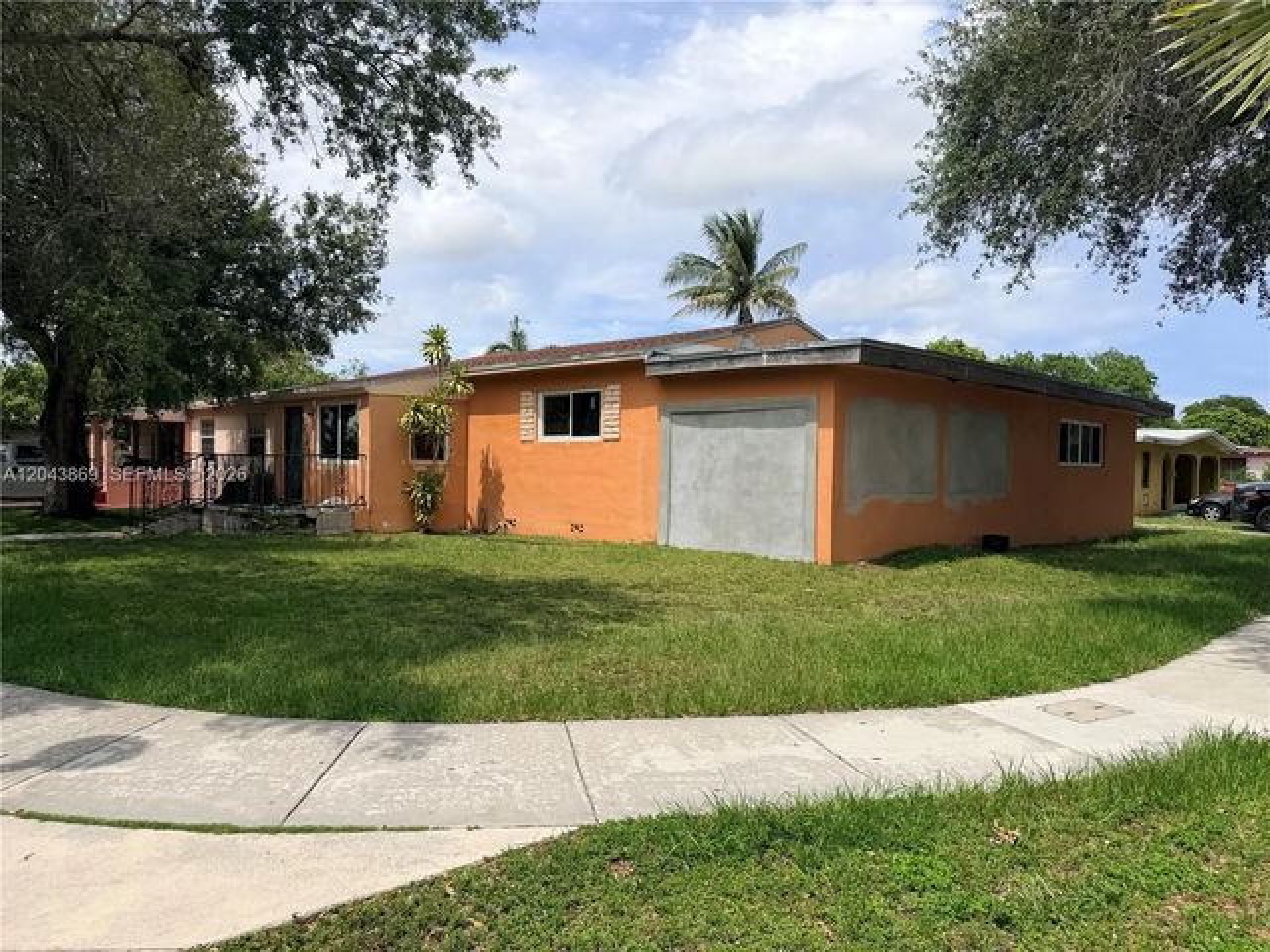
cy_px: 476
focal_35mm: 24
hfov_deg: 71.6
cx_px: 635
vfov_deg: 56.8
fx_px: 881
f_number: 1.78
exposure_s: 1/6711
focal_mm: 6.76
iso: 80
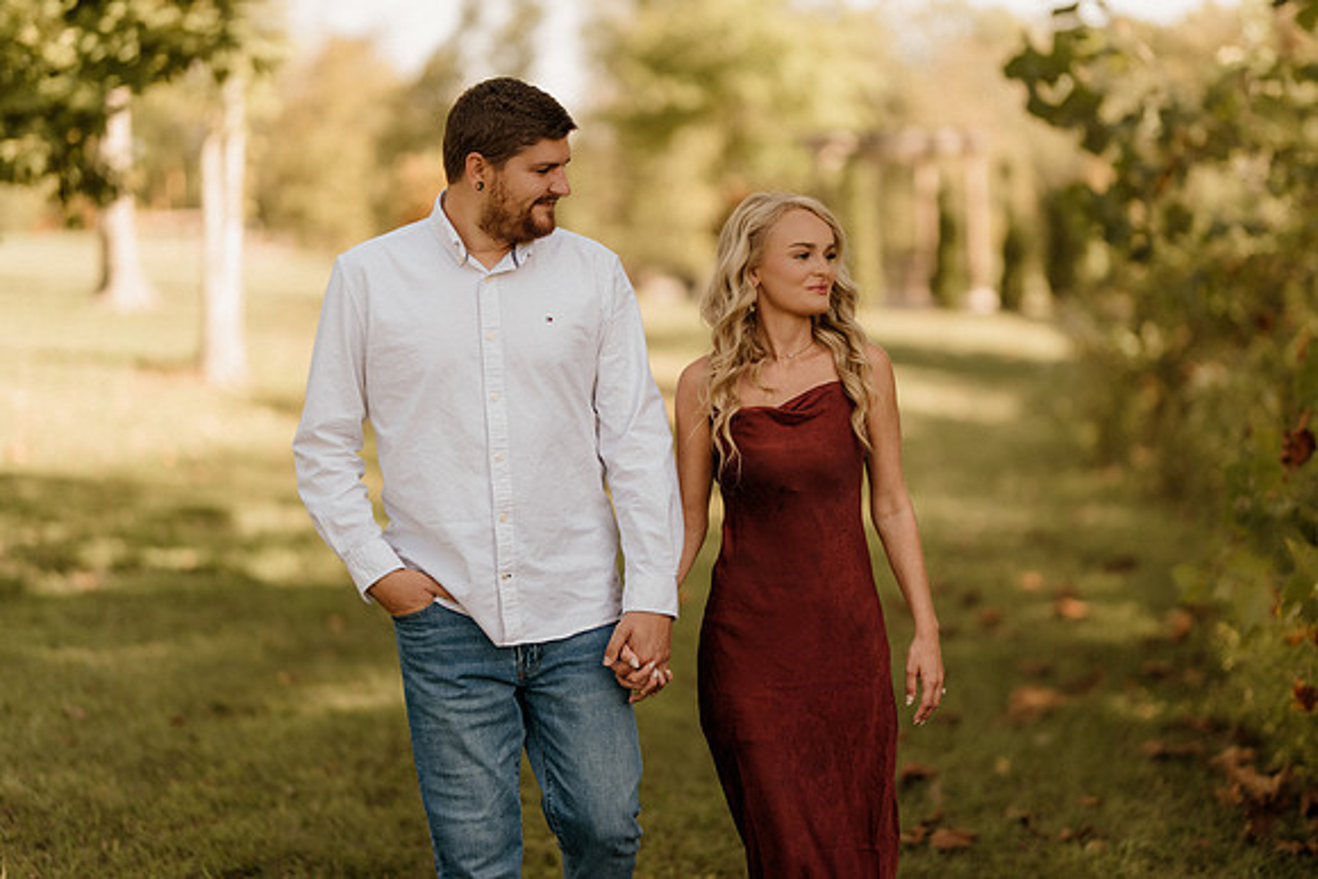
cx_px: 659
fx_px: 3113
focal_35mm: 85
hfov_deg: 23.9
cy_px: 440
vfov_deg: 16.1
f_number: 1.4
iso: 200
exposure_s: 1/1250
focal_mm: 85
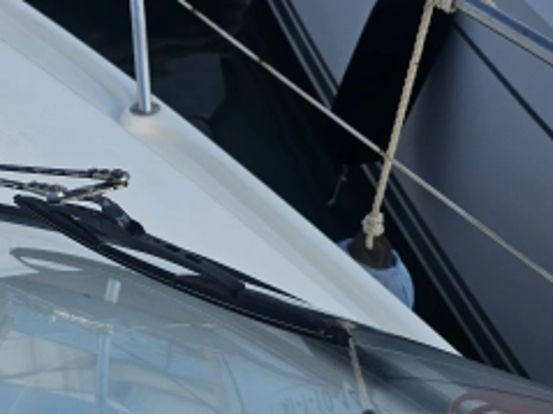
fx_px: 846
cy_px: 216
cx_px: -2
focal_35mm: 53
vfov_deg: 27.5
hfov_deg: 33.1
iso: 25
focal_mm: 6.3
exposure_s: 1/1016
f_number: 1.7
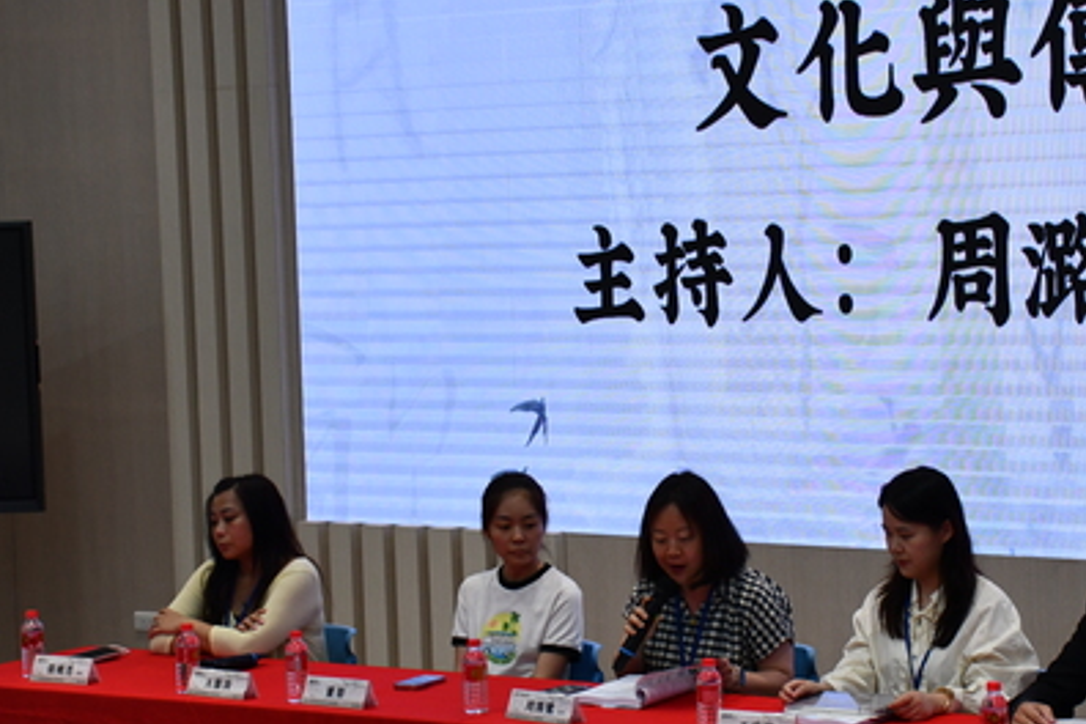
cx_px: 702
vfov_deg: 14.9
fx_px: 2775
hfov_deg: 22.1
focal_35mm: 92
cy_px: 366
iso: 800
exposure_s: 1/160
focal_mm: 35
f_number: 4.2
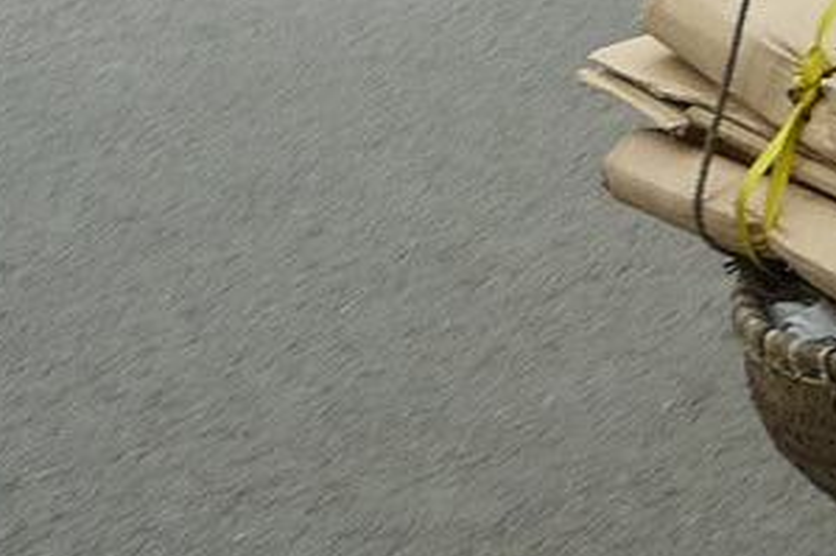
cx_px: 1627
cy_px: -194
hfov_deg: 13.1
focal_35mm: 138
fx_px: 3203
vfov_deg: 9.7
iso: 100
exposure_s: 1/60
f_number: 3.3
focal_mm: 4.7
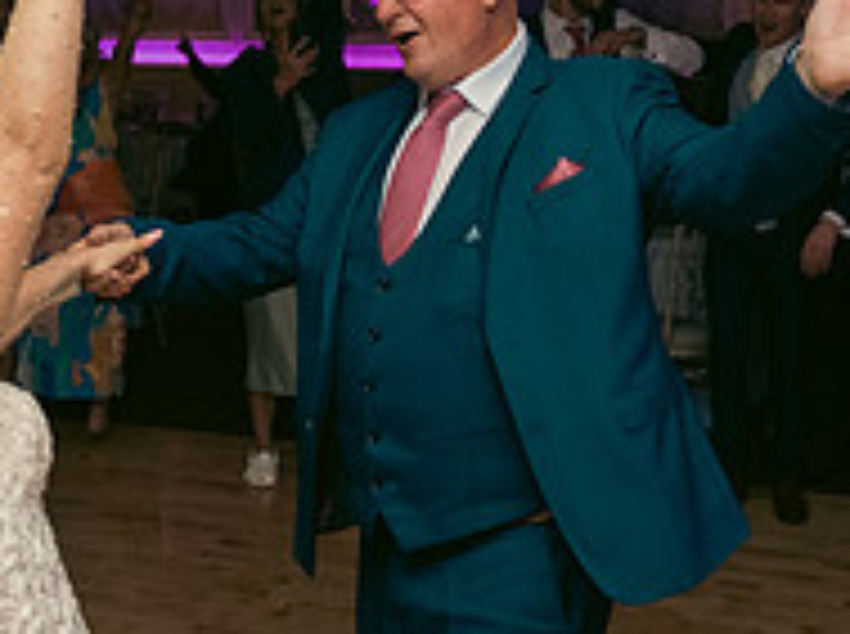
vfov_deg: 20.6
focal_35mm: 71
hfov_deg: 27.3
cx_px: 283
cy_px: 254
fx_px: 1740
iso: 800
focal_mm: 24
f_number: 3.5
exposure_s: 1/160
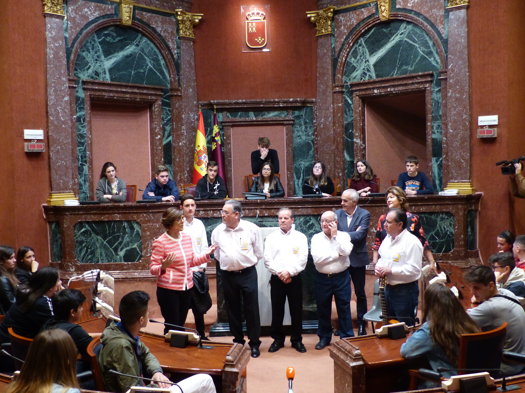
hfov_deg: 47.9
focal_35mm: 39
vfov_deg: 36.8
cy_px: 196
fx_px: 591
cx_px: 262
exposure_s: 1/25
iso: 400
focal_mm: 7
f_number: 2.8
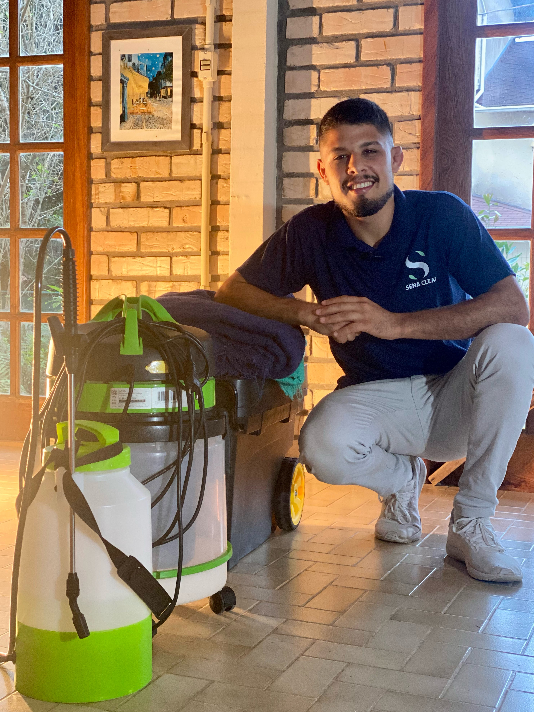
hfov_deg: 28.0
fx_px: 1070
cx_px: 267
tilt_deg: -1.8
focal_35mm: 52
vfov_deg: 36.8
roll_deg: -1.6
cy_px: 356
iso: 320
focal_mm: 6
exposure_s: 1/33
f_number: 2
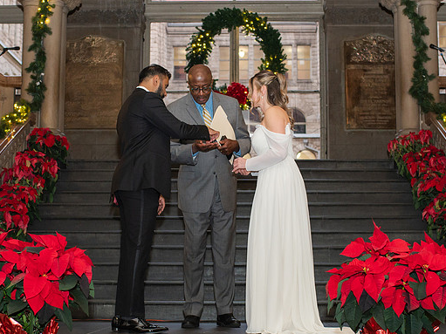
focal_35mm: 66
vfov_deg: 22.2
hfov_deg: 29.4
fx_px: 850
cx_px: 223
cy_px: 183
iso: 1000
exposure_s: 1/200
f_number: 3.5
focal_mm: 35
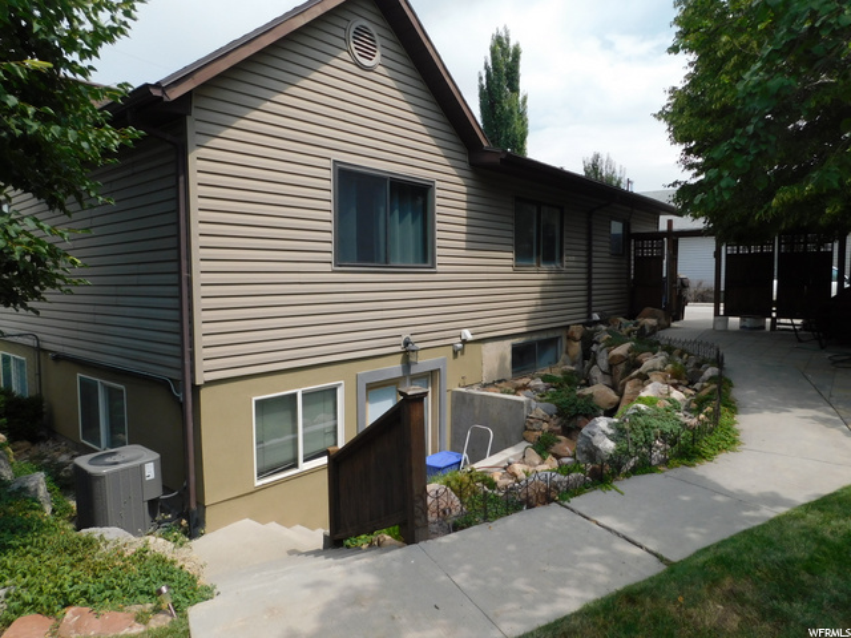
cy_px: 319
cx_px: 426
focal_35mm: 23
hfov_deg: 73.9
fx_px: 565
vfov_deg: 58.9
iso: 125
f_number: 3
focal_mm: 4
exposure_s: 1/1250
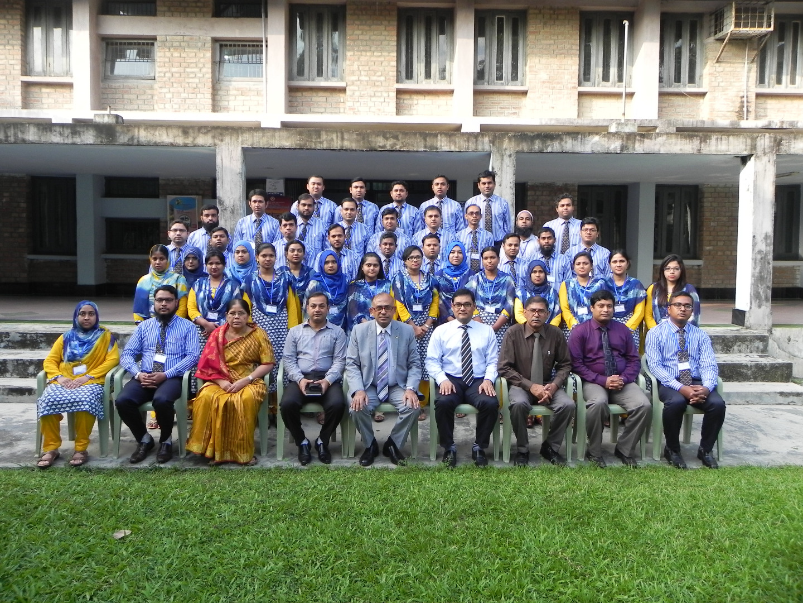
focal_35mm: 26
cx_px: 402
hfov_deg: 67.3
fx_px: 603
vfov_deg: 53.1
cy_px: 302
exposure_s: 1/106
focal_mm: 4.6
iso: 160
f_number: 4
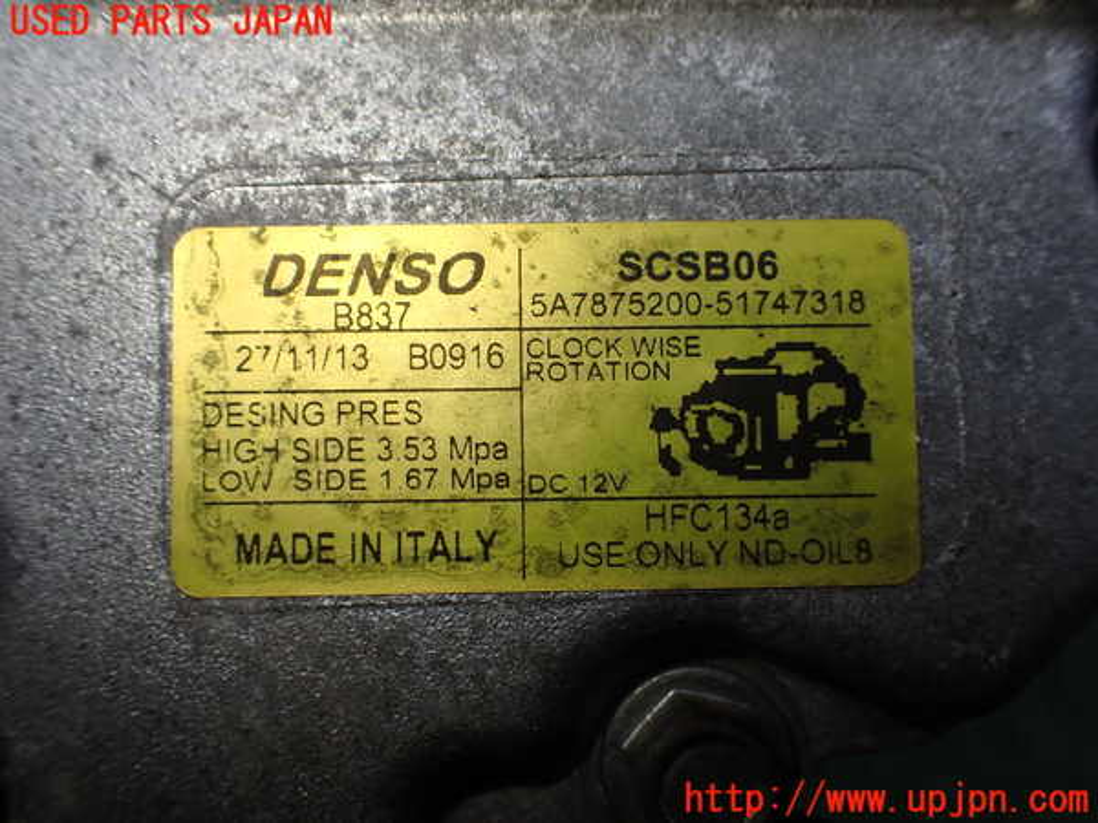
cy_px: 412
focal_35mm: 30
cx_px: 549
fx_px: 952
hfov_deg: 60.0
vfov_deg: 46.8
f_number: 3.2
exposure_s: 1/200
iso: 100
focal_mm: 5.4
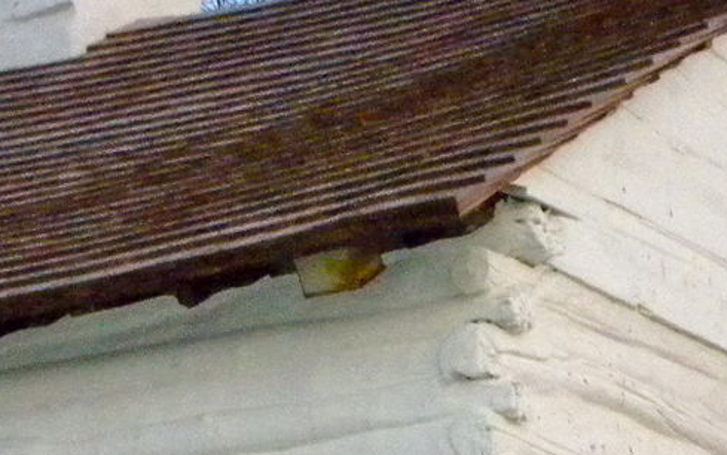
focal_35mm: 154
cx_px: 294
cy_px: 761
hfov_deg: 13.6
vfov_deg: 8.3
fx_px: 3052
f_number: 3.5
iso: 628
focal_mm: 6.6
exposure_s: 1/30
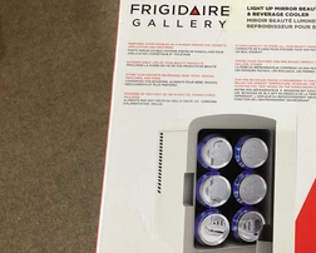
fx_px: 449
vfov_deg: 31.3
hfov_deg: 37.5
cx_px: 247
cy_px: 160
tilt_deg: -75.2
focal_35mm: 48
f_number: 2.4
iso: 200
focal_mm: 3.3
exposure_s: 1/60
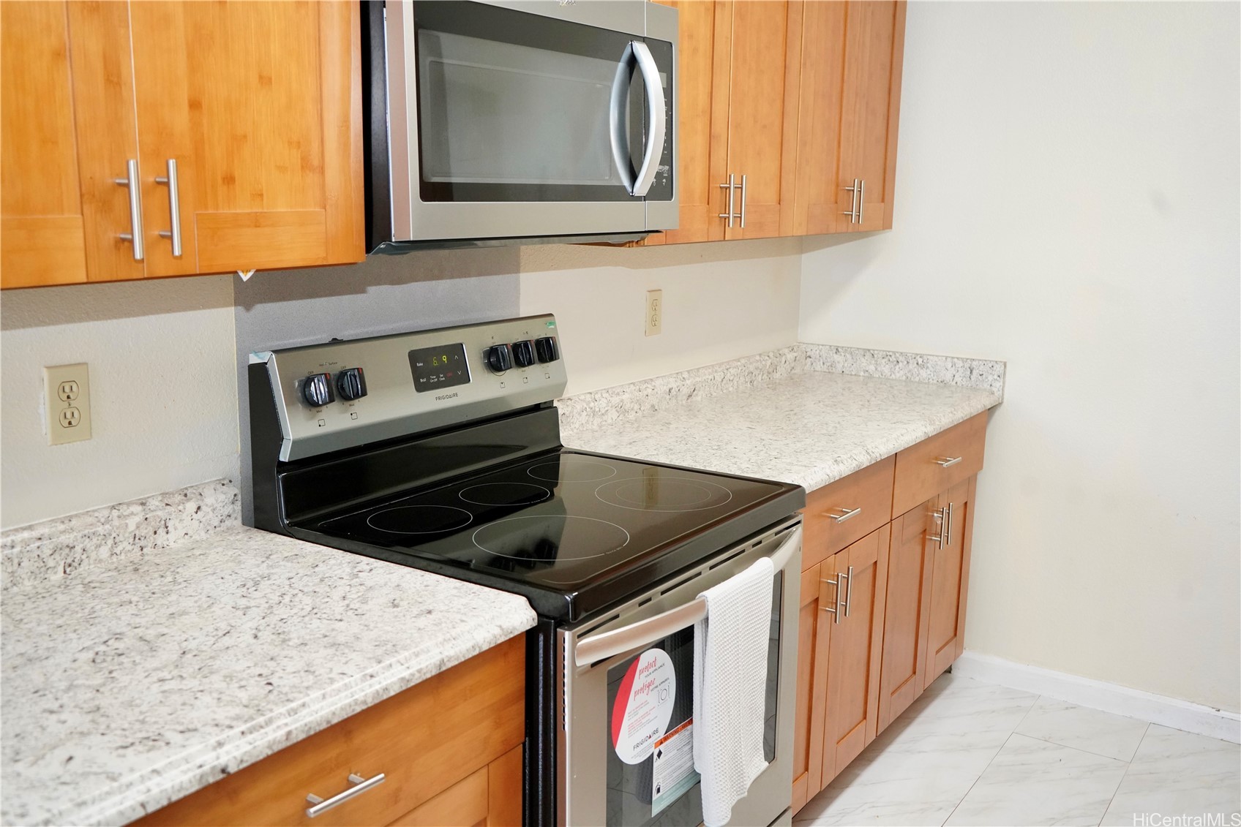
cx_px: 620
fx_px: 1172
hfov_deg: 55.8
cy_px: 414
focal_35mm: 34
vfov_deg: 38.9
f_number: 5
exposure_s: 1/160
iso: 4000
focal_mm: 34
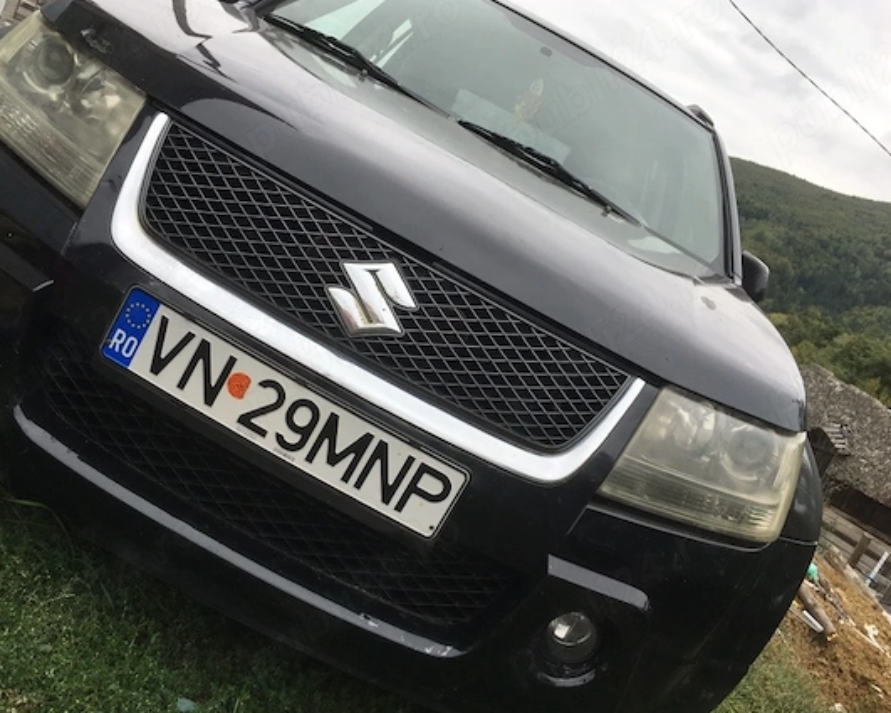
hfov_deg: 55.6
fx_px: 844
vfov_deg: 45.8
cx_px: 419
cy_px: 344
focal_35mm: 32
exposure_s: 1/793
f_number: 2.2
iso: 25
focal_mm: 4.15
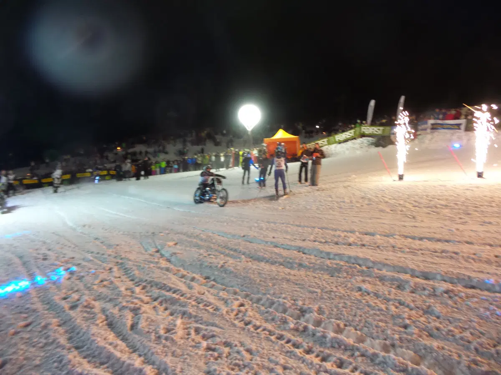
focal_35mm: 23
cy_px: 188
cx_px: 250
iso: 500
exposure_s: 1/30
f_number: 2.8
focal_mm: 4.1
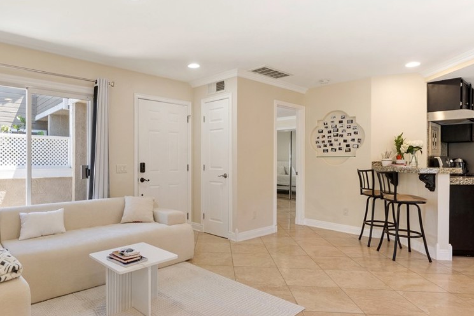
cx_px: 193
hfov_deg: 77.8
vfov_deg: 57.2
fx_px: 290
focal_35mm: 22
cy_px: 158
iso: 320
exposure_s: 1/13
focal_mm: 16
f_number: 9
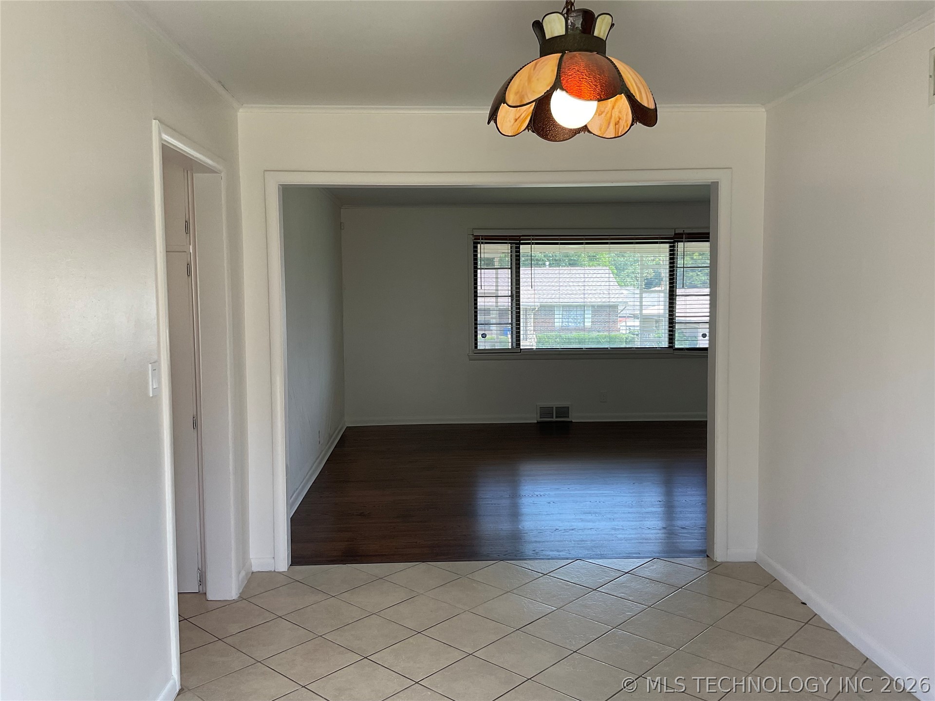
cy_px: 350
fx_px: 783
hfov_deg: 61.7
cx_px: 468
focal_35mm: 29
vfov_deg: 48.2
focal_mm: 3
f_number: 1.8
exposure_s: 1/122
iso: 40
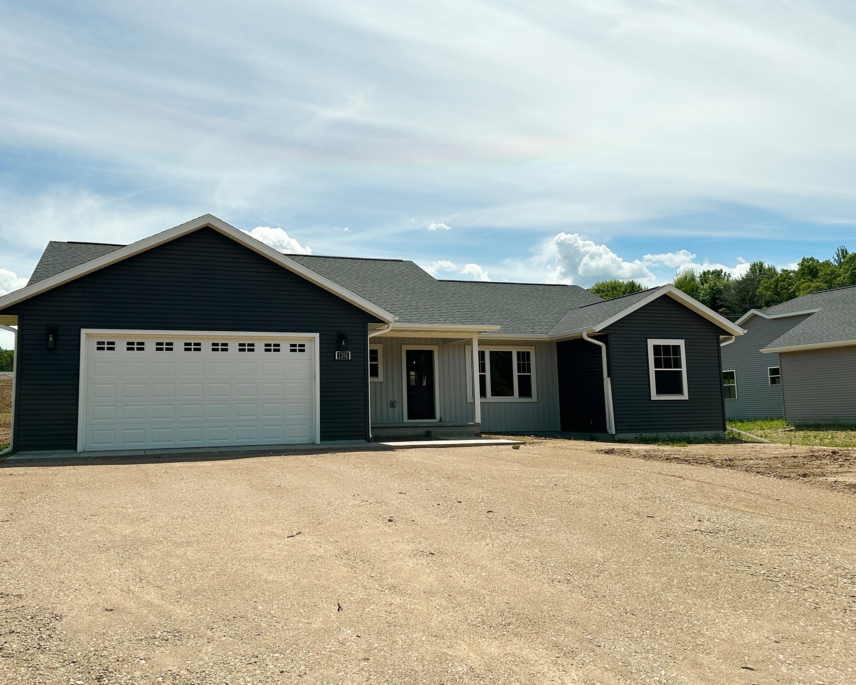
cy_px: 331
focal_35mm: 28
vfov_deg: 51.5
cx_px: 368
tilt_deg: +6.2
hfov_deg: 61.9
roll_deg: +0.7
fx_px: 709
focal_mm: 6.86
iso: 80
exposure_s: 1/10753
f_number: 1.78
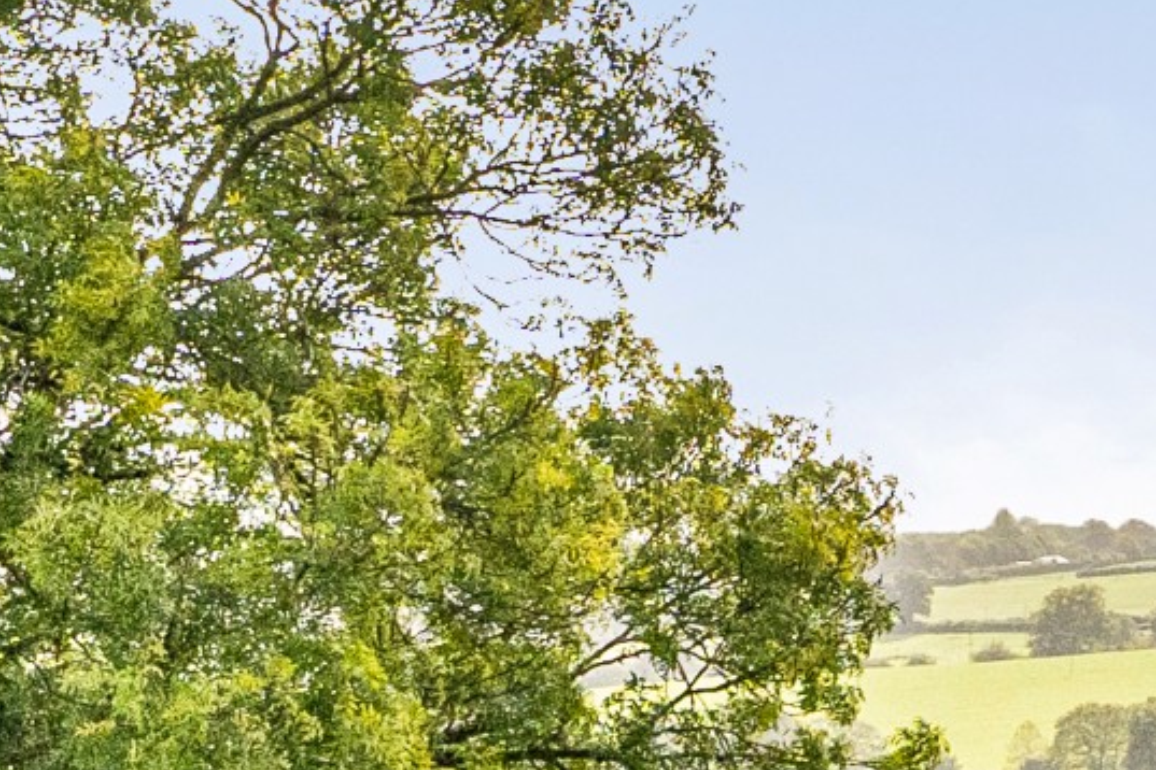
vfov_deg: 11.0
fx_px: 3949
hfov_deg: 14.3
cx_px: 2187
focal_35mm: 123
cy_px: 787
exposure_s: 1/1600
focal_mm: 15
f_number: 8
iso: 400
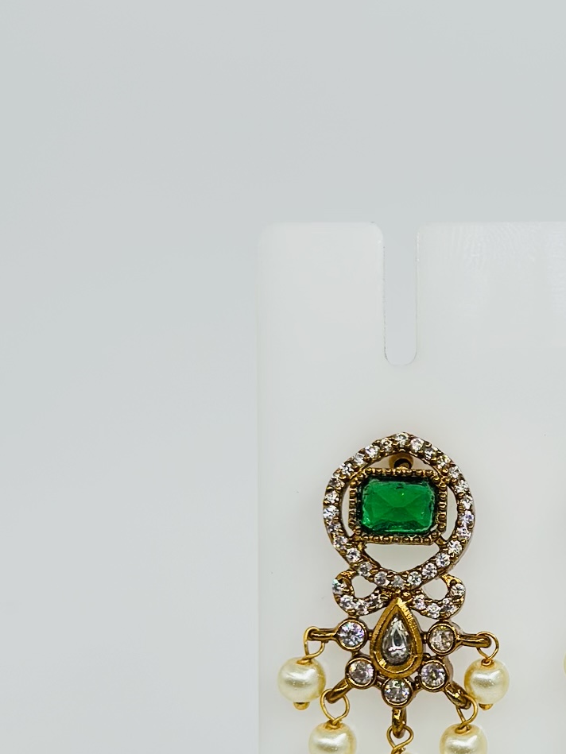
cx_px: 588
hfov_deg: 14.2
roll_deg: -1.9
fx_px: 2223
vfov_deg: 19.2
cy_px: 526
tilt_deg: -20.8
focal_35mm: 102
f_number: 1.78
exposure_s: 1/1030
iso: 80
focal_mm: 6.86
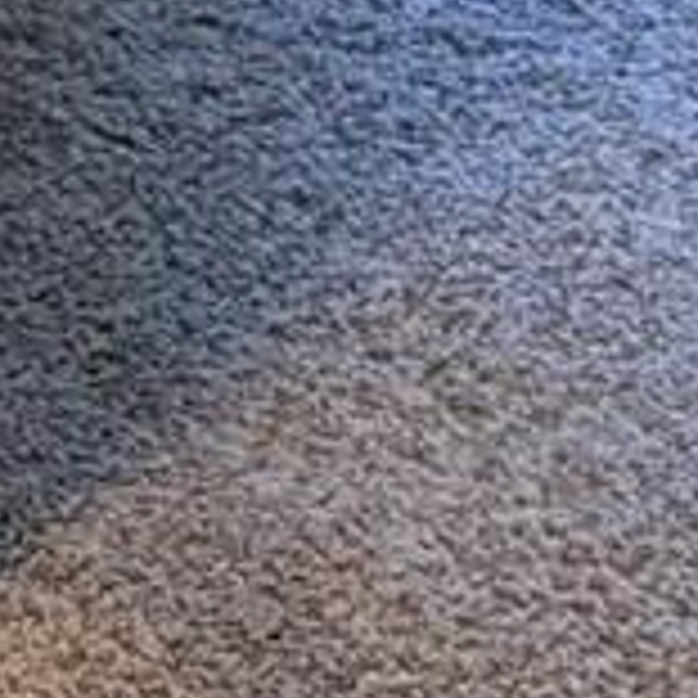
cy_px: -1216
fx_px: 4996
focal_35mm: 219
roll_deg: -1.3
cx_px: -1306
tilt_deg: -14.6
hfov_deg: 7.2
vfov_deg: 7.3
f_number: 1.78
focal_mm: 6.76
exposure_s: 1/60
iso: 160
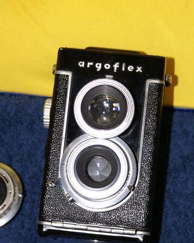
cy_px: 133
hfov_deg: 12.1
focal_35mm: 128
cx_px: 101
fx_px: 918
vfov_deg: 15.0
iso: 400
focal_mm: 70
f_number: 5.6
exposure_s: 1/125
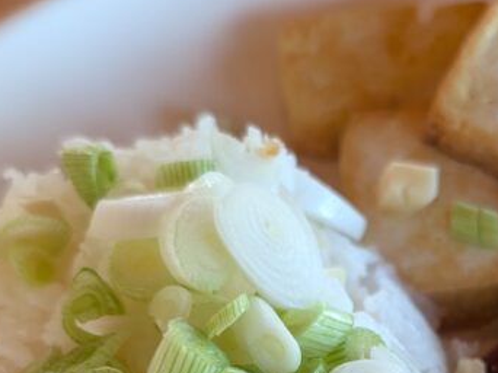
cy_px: 432
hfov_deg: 26.8
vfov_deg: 19.4
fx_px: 1035
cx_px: 364
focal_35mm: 72
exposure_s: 1/131
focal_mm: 6.9
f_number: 1.68
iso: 83
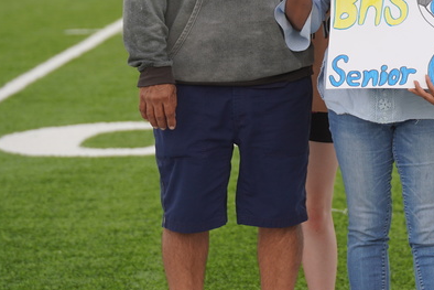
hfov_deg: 6.5
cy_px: 29
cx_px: 536
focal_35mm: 317
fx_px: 3823
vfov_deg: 4.3
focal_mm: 122
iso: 100
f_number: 4
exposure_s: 1/200
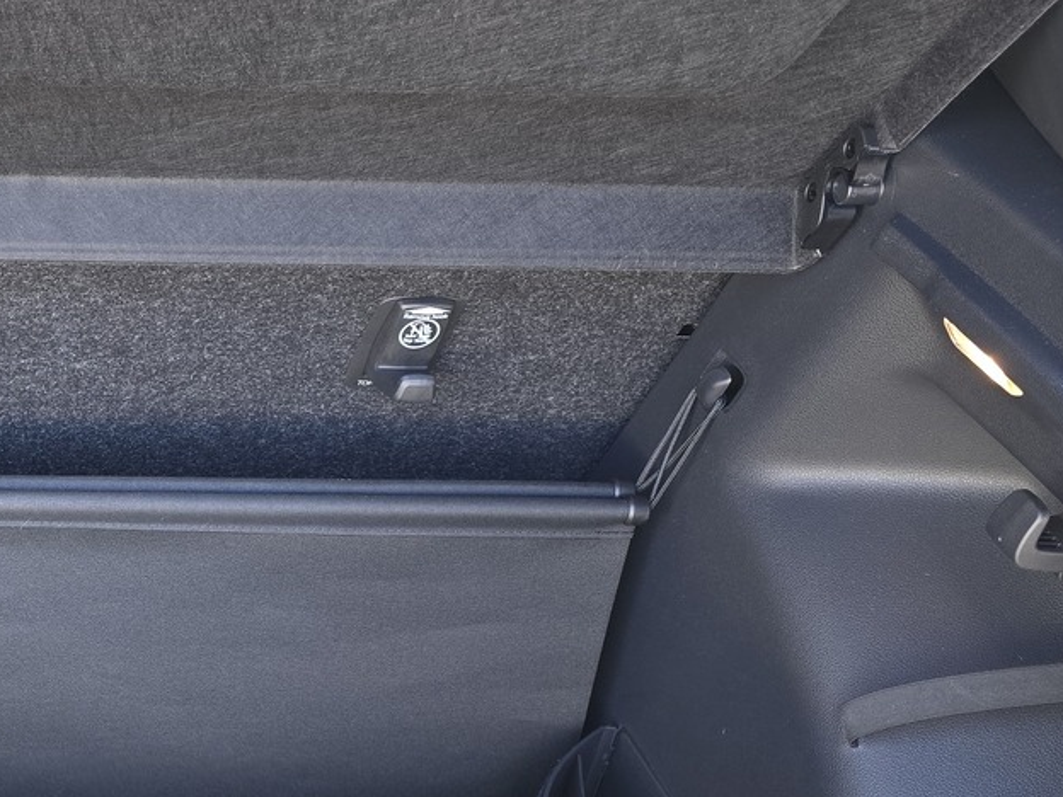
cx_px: -186
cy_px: 688
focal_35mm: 59
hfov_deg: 28.7
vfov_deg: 24.2
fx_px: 1812
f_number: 1.7
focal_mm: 6.3
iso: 160
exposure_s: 1/100
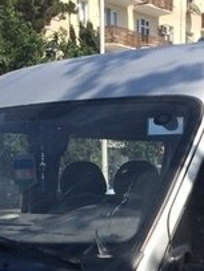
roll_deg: -0.2
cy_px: 300
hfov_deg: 15.7
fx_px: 739
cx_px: 153
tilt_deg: -9.5
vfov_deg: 19.9
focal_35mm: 94
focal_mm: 4.15
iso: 32
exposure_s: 1/1642
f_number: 2.2
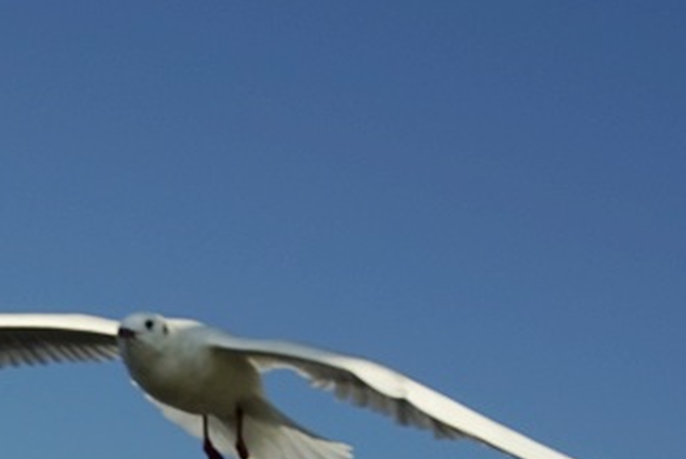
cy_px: 925
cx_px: -905
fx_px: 2632
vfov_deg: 9.3
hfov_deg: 12.2
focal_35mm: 138
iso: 100
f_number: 7.1
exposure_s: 1/640
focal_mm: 25
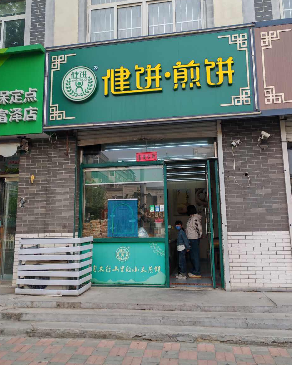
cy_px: 178
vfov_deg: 60.4
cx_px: 147
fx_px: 313
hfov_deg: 50.0
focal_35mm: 29
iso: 50
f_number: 1.95
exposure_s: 1/420
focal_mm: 5.52
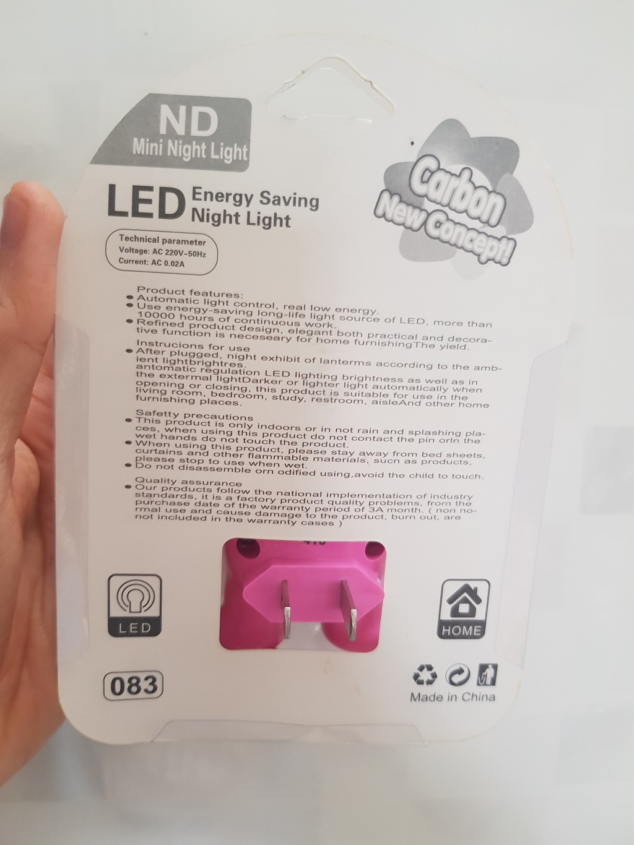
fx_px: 635
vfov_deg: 67.3
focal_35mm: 26
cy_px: 422
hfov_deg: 53.1
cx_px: 317
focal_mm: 4.3
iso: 200
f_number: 1.7
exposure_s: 1/21
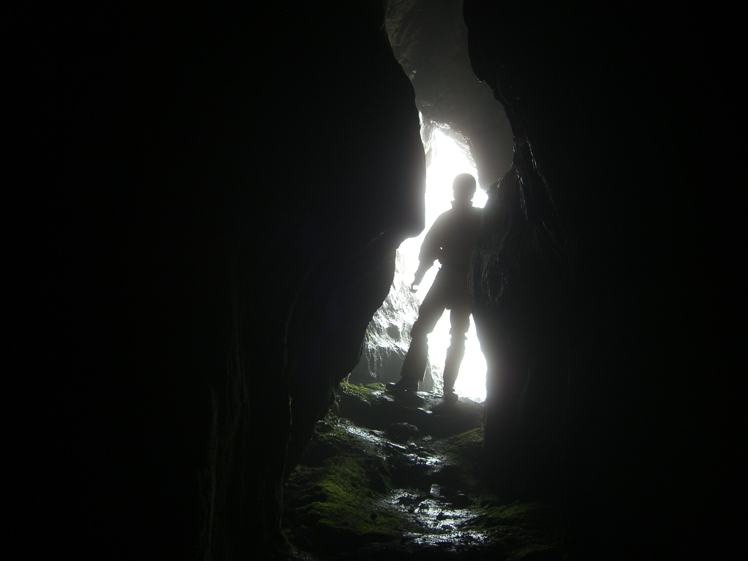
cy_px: 280
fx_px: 821
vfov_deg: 37.7
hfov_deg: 49.0
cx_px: 374
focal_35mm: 38
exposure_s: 1/3.33
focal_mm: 7.9
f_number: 2.8
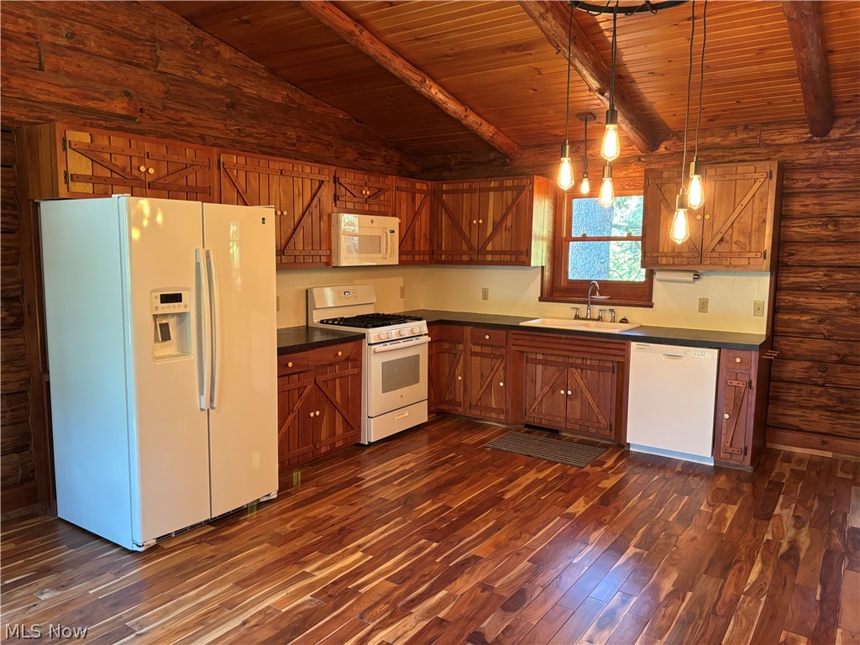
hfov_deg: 67.3
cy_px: 322
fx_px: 646
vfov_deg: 53.1
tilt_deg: -7.1
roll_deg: -0.3
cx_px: 430
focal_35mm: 26
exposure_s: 1/60
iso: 400
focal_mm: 5.96
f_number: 1.6
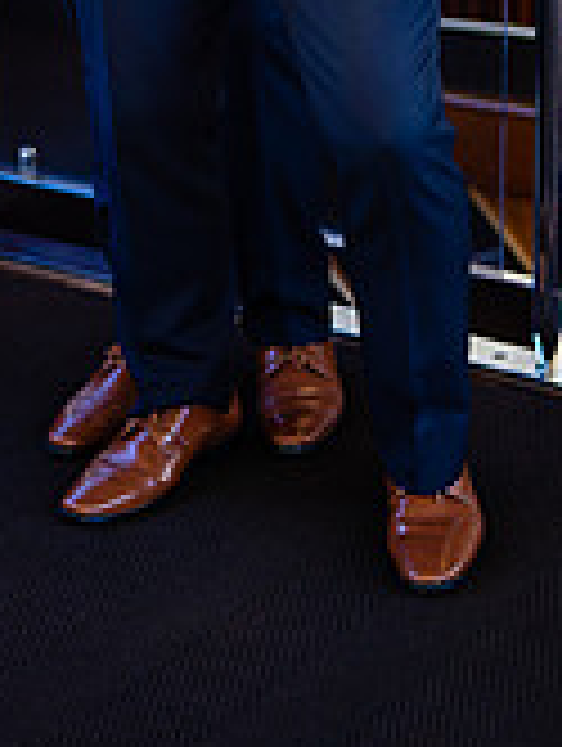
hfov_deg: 11.4
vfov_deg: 14.5
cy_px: -230
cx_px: 112
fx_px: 2807
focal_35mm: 130
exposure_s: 1/200
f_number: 1.4
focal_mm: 50
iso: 160
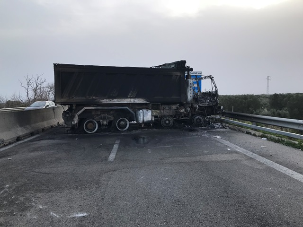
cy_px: 114
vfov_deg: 49.7
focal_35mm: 28
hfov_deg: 63.4
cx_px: 152
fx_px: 245
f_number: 1.8
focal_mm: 3.99
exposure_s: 1/684
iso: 20
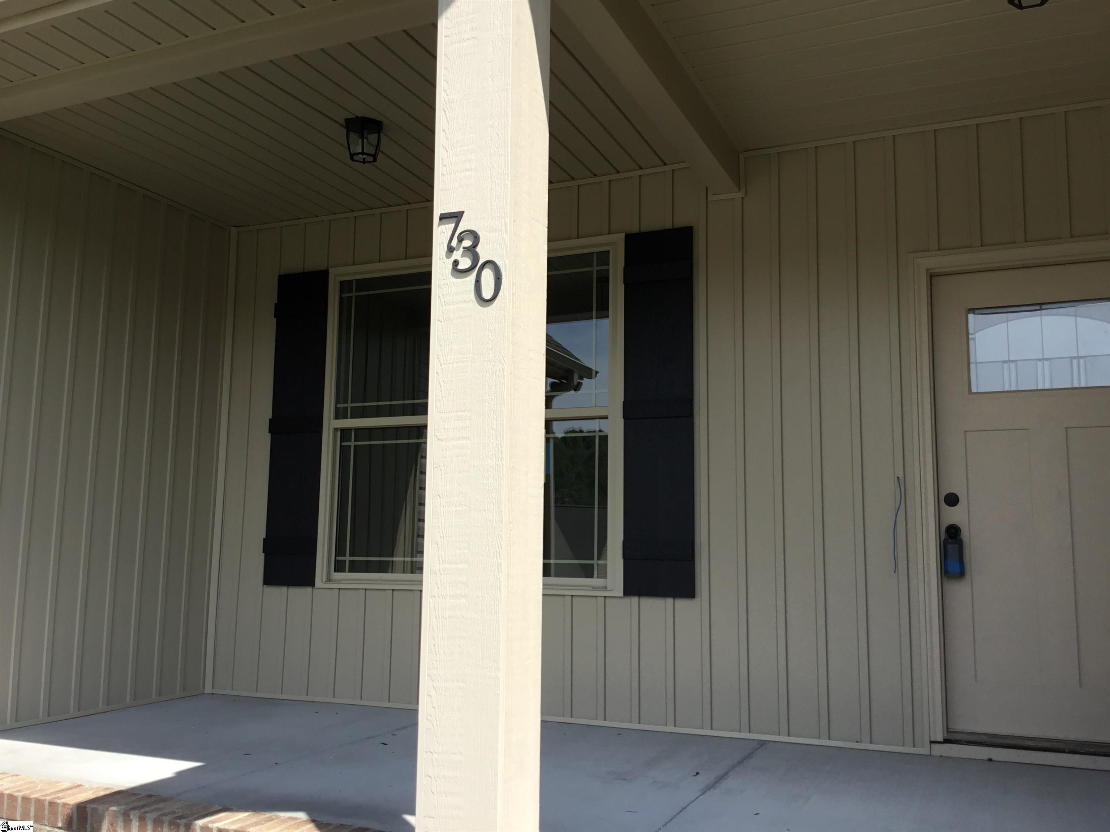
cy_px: 416
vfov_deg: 45.4
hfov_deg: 58.4
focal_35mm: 31
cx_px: 555
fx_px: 994
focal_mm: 3.3
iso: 25
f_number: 2.4
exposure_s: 1/652
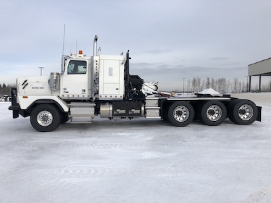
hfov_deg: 63.4
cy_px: 102
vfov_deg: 49.7
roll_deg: -1.0
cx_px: 136
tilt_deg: -0.2
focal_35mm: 28
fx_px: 219
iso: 20
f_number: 1.8
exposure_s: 1/2525
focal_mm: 3.99
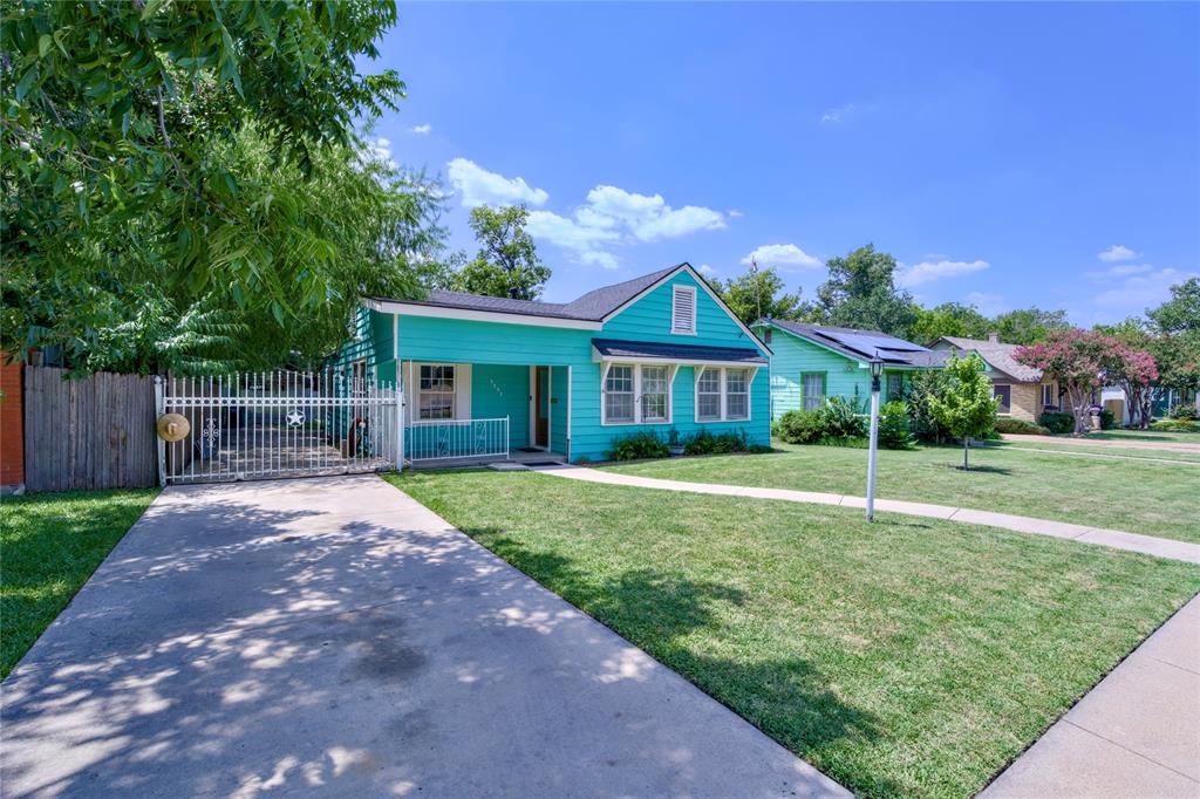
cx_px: 600
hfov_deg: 96.8
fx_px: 533
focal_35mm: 16
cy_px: 400
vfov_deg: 73.7
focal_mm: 16
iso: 100
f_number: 8
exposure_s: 1/125
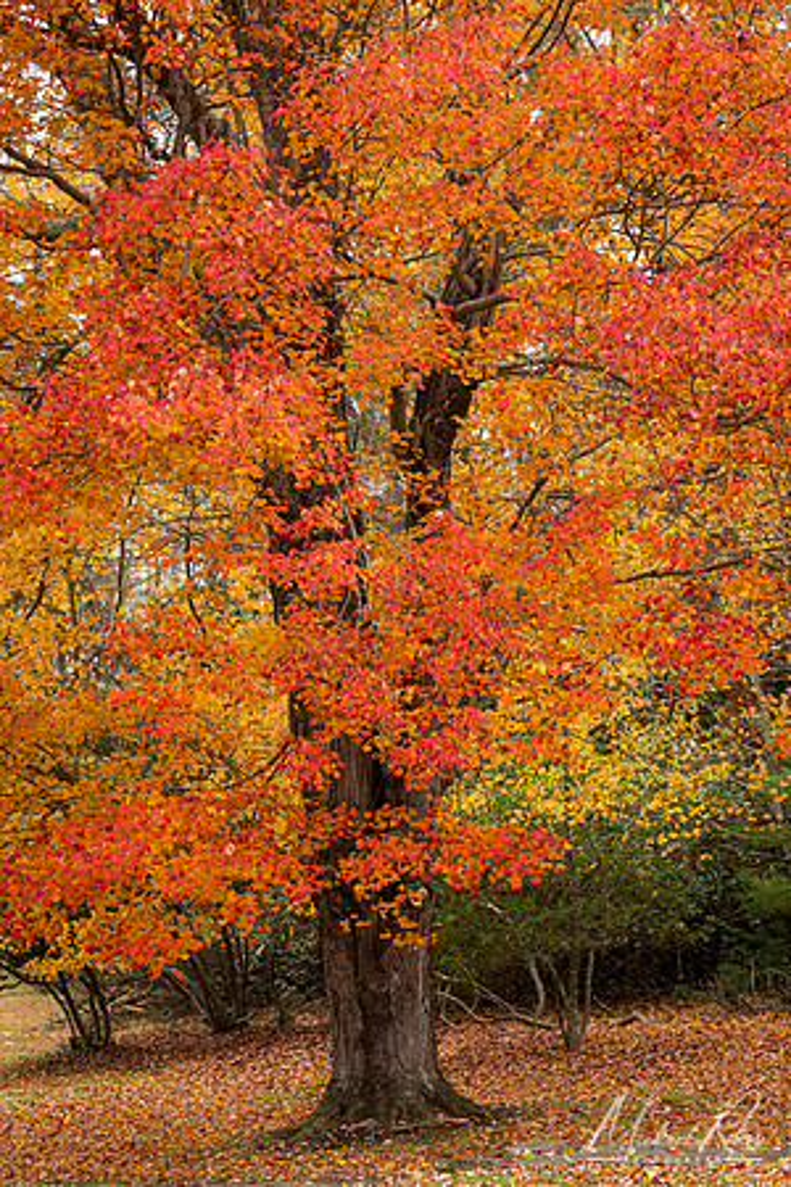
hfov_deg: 18.2
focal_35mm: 75
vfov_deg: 27.0
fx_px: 2472
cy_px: 594
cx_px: 396
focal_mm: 75
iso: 200
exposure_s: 1/20
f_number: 8
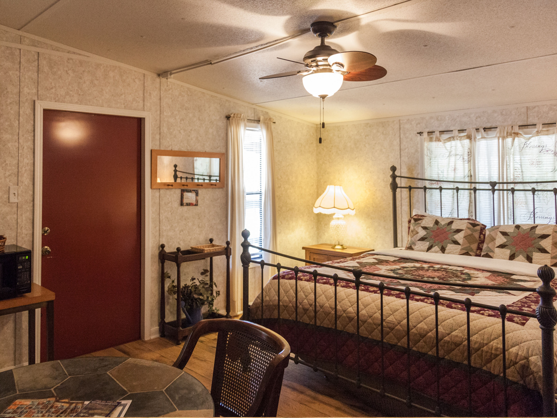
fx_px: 563
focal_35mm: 35
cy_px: 209
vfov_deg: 40.7
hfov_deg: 52.6
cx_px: 278
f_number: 2.4
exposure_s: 1/15
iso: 640
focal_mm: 4.28
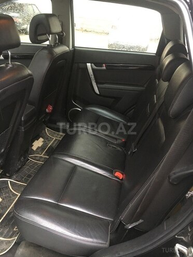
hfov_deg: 48.2
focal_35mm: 29
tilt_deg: -28.9
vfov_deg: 61.7
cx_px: 96
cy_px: 128
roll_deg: -7.1
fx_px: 216
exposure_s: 1/33
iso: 250
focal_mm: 4.15
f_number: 2.2
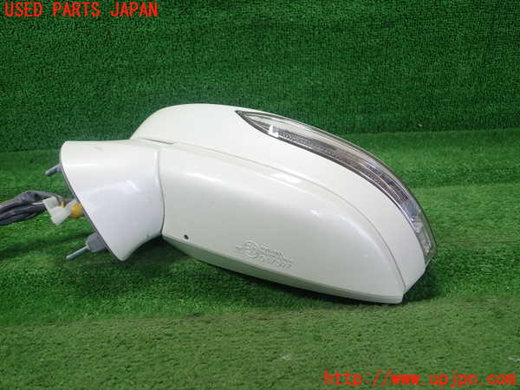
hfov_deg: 60.0
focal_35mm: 30
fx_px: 451
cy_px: 195
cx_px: 260
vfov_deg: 46.8
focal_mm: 5.5
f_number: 2.3
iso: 160
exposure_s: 1/125
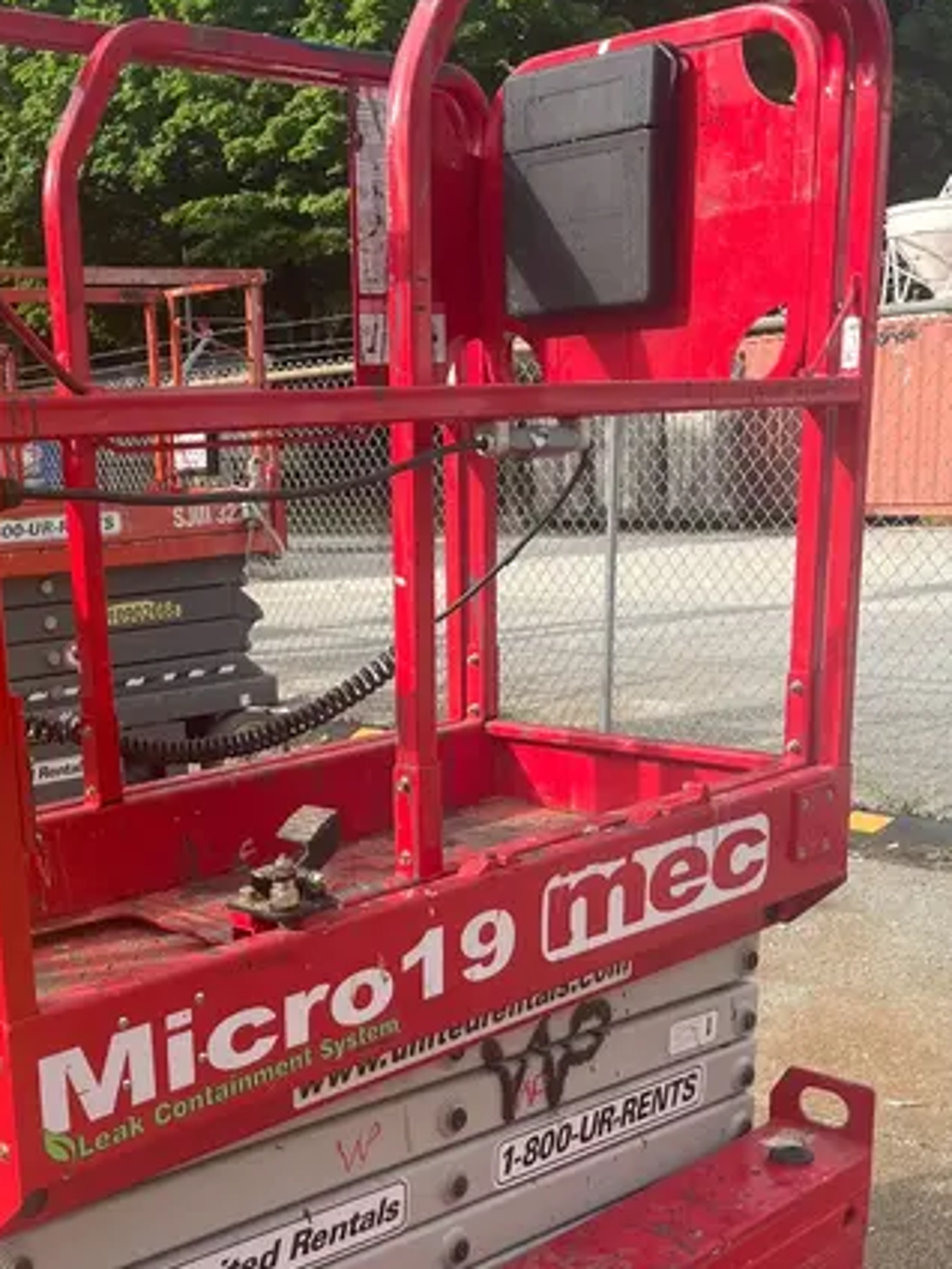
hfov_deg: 31.5
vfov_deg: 41.2
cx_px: 225
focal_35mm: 45
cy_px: 908
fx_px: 1650
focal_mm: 5.1
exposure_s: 1/1422
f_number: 1.6
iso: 50
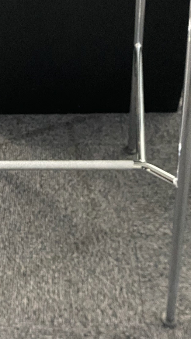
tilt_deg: -45.4
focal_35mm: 52
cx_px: 49
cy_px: 158
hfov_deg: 22.9
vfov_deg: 39.8
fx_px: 468
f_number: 1.8
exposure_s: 1/35
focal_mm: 4.25
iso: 500
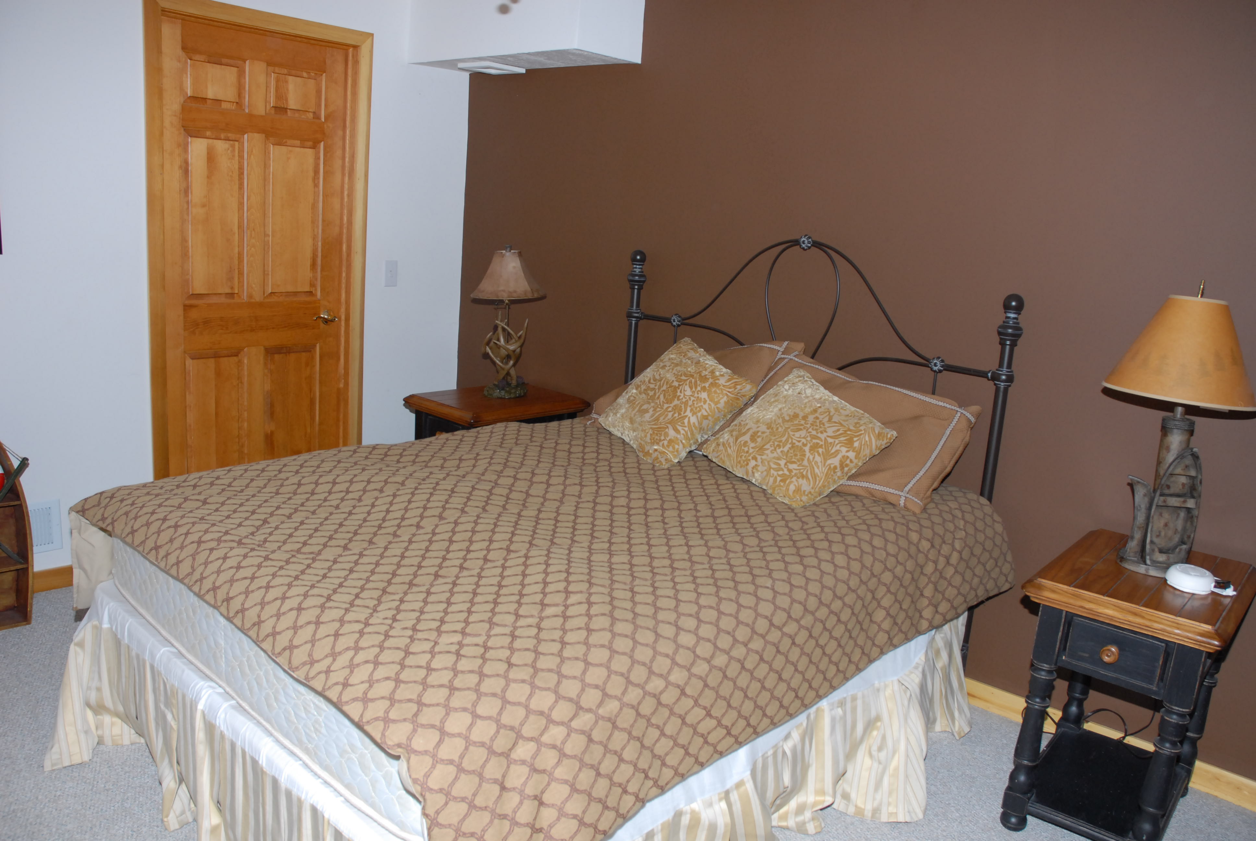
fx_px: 943
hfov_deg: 67.3
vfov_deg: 48.0
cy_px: 420
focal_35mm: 27
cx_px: 628
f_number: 5.6
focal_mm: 18
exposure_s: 1/60
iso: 400
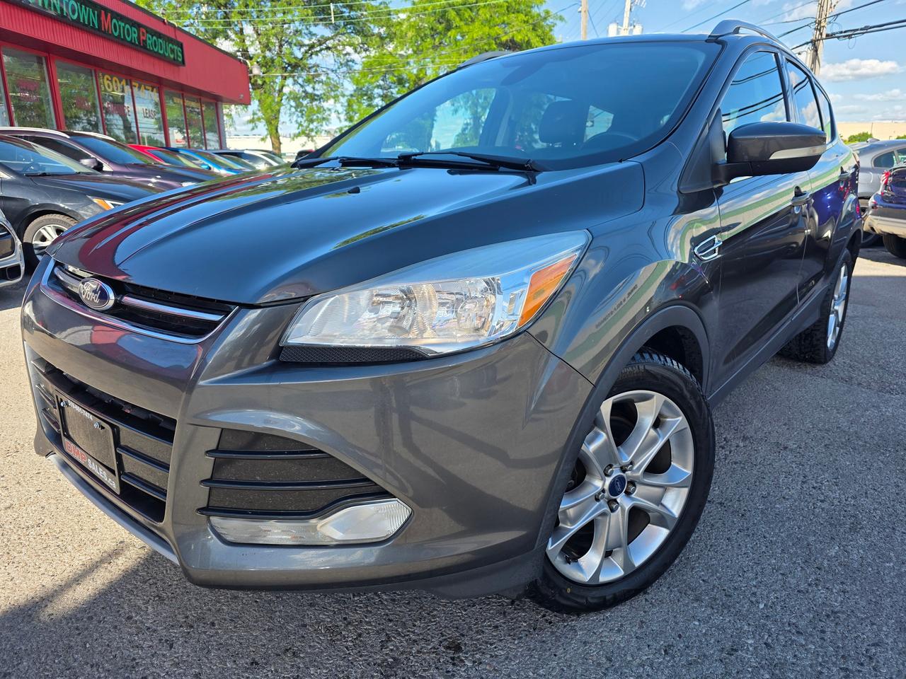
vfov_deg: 58.9
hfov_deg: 73.9
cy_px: 340
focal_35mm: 23
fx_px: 602
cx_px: 453
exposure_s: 1/2145
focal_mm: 6.3
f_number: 1.7
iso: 80
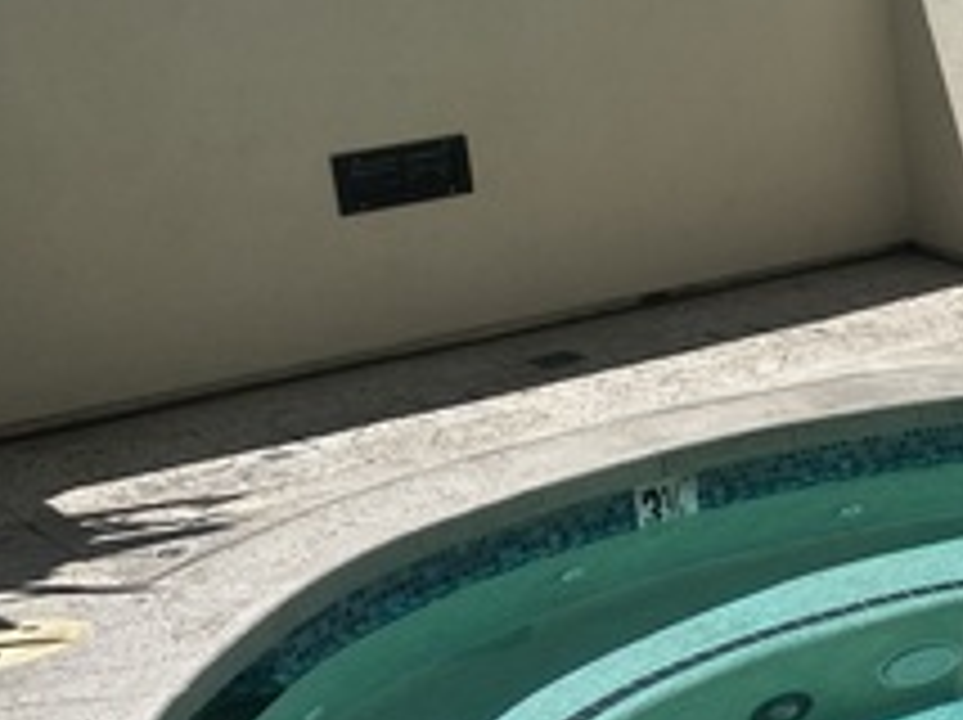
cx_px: 1465
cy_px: 364
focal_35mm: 81
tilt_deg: -17.1
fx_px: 2251
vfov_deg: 18.2
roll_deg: +0.8
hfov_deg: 20.5
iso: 32
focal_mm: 4.25
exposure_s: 1/4808
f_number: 1.8
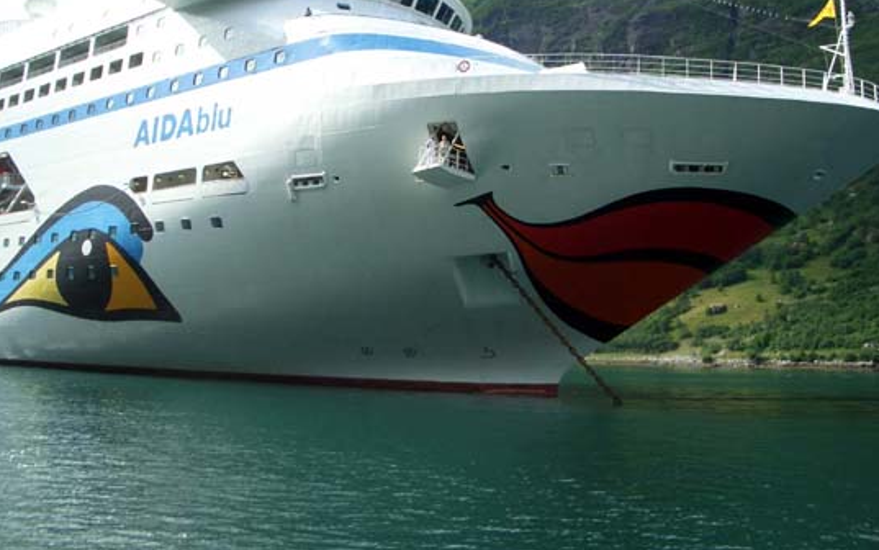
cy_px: 214
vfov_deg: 33.5
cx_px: 445
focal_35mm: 38
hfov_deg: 51.5
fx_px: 911
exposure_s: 1/320
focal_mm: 5.8
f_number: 4.3
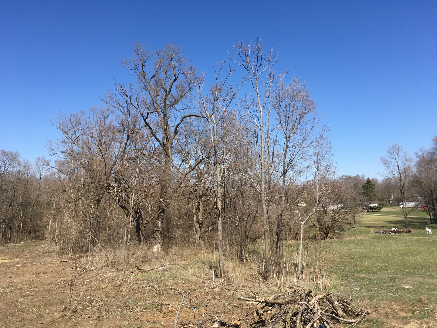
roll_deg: +0.6
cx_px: 218
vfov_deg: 48.2
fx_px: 366
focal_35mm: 29
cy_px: 164
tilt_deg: +4.4
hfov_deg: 61.7
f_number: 2.2
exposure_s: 1/1637
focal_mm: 4.15
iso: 25
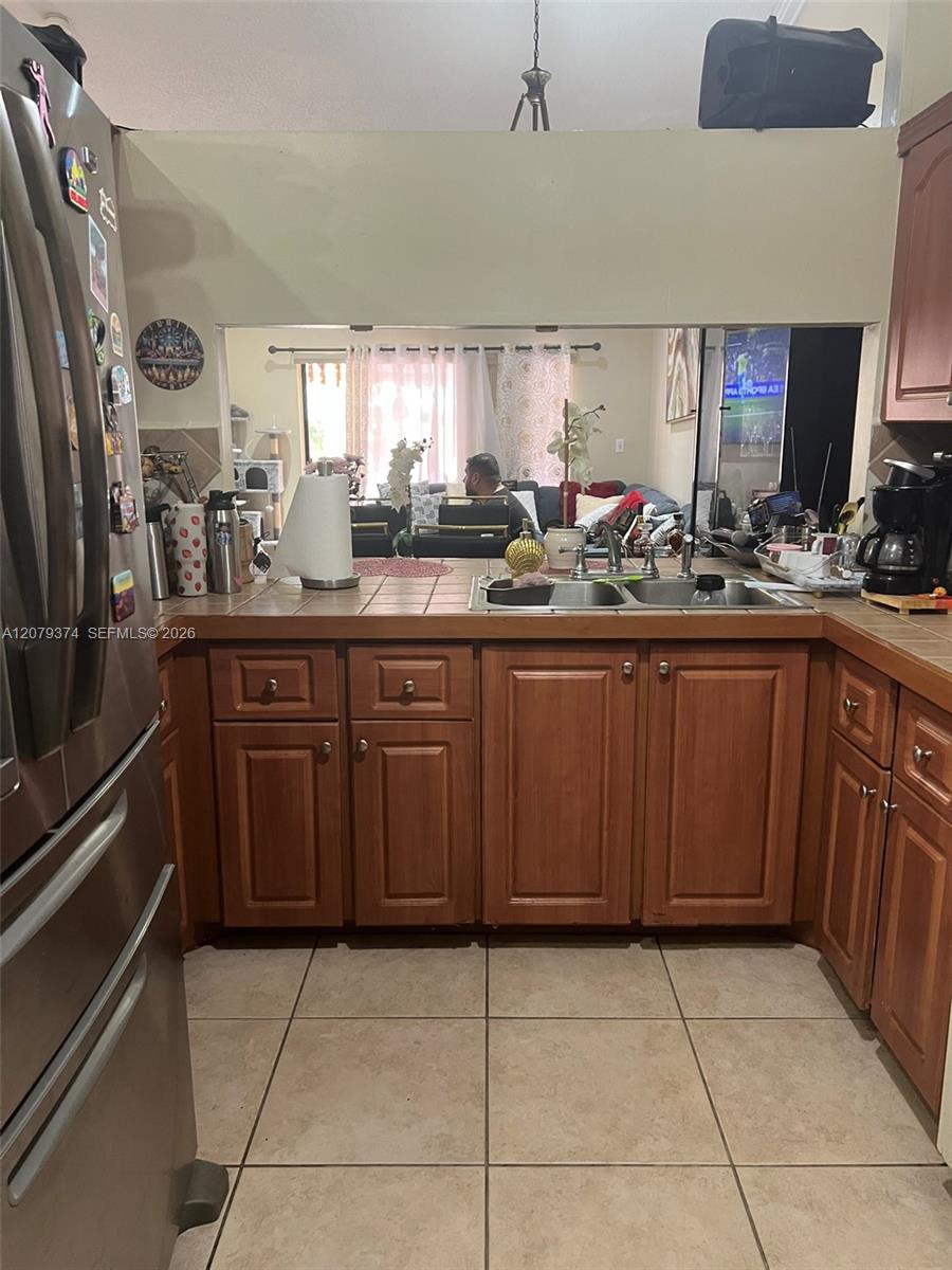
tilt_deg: -12.3
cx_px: 476
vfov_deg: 67.3
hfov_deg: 53.1
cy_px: 635
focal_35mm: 26
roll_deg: -0.6
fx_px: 953
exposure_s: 1/60
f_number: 1.5
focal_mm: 5.7
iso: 320
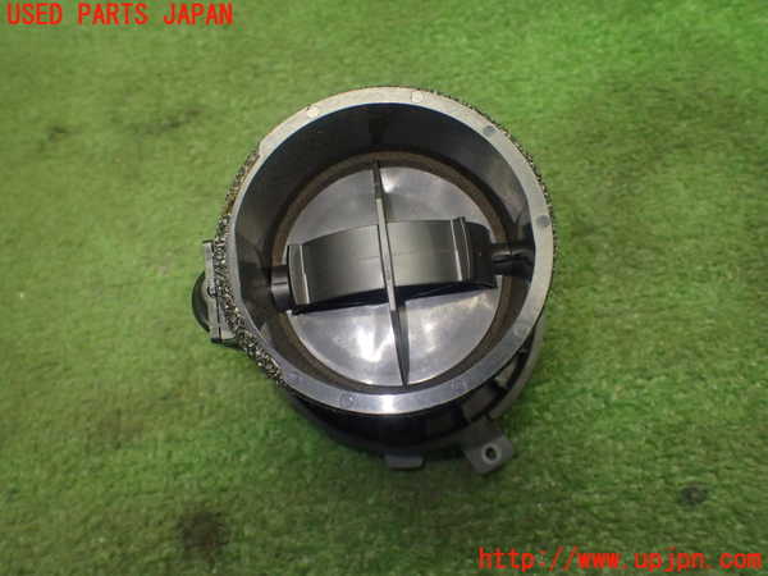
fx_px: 666
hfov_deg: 60.0
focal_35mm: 30
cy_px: 288
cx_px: 384
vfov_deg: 46.8
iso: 800
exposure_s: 1/125
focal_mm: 5.4
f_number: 2.3
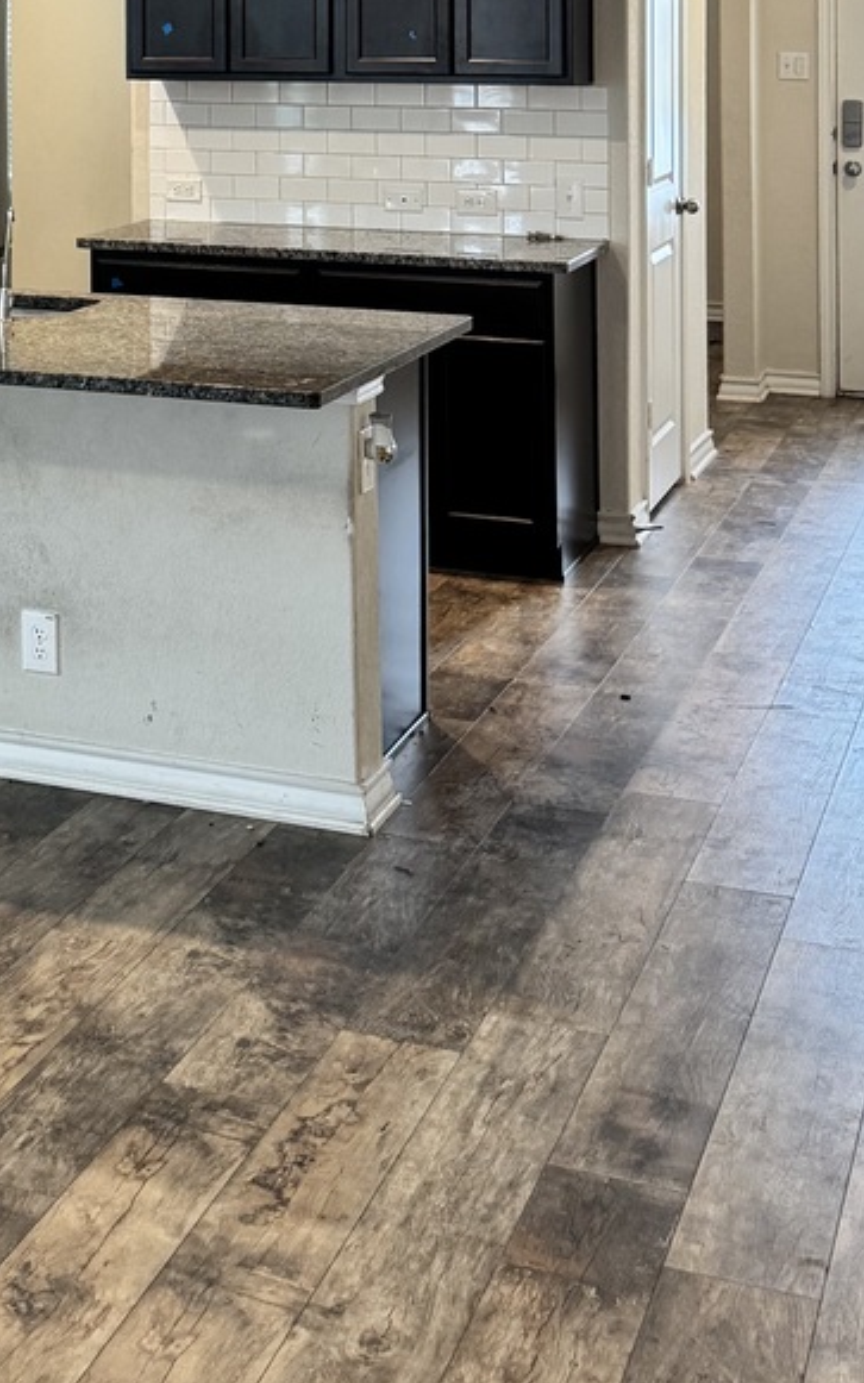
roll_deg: +0.0
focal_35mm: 63
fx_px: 2374
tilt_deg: +1.8
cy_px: -17
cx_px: -88
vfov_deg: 30.1
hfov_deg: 19.7
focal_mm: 6.76
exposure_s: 1/60
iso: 250
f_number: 1.78
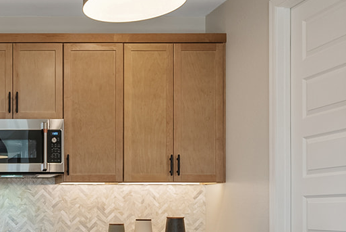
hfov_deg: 31.8
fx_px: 510
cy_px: 186
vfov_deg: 25.1
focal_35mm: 53
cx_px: -60
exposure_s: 1/1.67
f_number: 8
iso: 100
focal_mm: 17
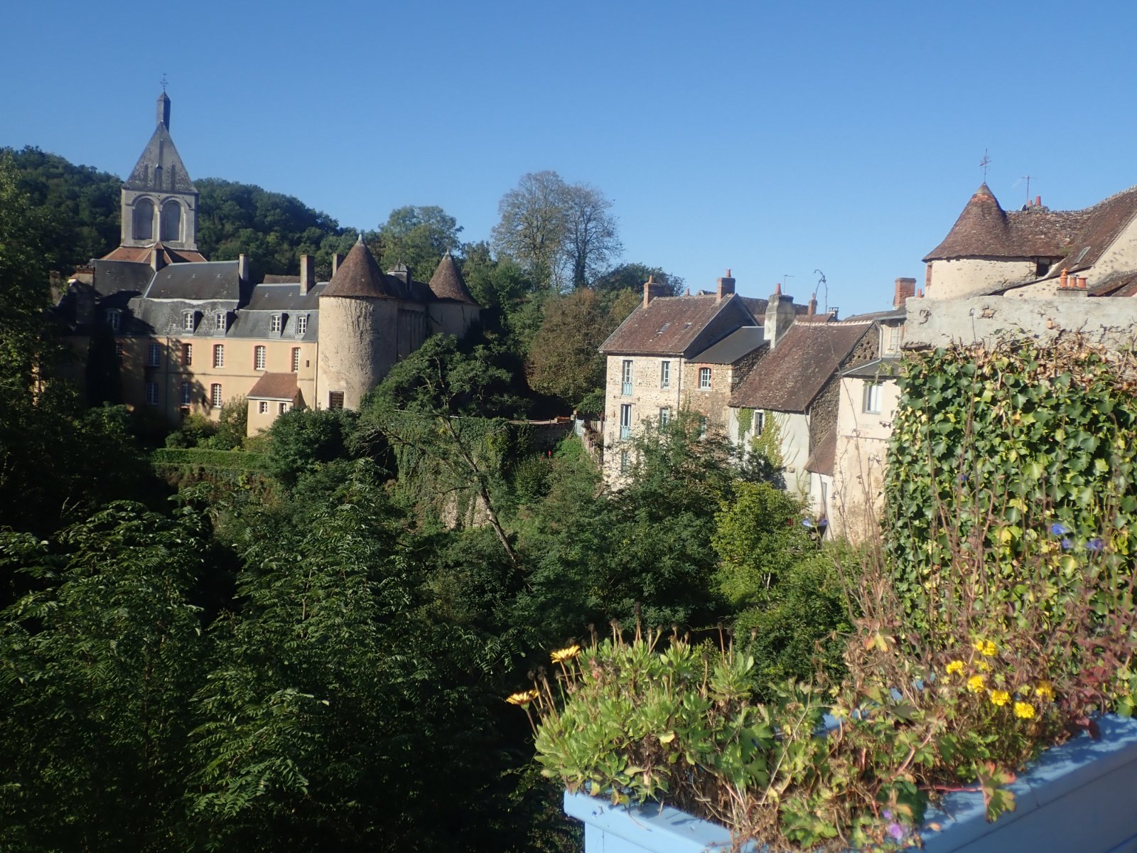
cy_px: 426
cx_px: 568
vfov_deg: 40.7
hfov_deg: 52.6
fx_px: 1150
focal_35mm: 35
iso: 100
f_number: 2.6
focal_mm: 6.42
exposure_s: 1/1600
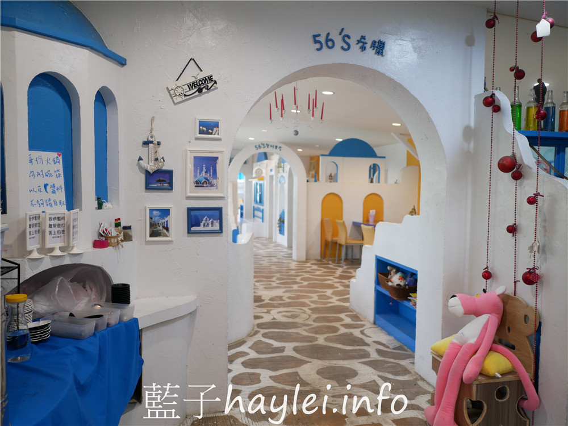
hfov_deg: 60.0
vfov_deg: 46.8
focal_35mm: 30
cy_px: 213
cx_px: 284
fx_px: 492
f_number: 1.7
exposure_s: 1/80
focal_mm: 15
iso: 200
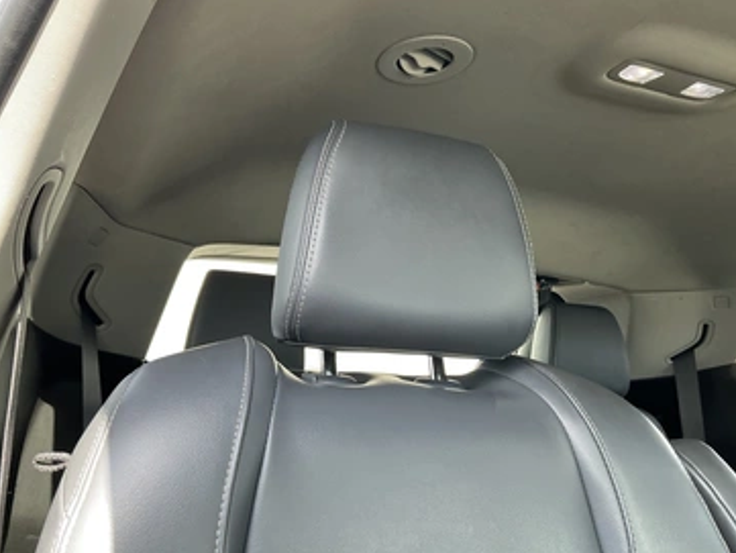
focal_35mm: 31
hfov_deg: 58.3
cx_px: 345
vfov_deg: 45.5
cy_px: 271
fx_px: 659
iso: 64
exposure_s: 1/122
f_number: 1.8
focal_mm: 3
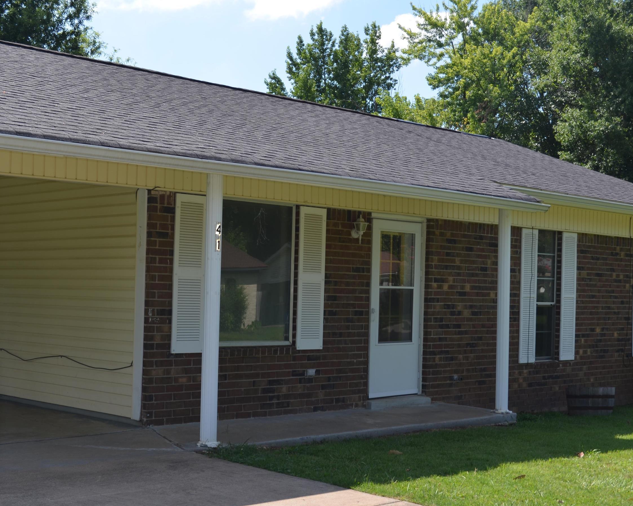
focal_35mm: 56
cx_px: 370
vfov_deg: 27.3
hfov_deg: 33.7
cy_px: 282
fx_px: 1042
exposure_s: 1/200
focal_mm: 29
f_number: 7.1
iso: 100
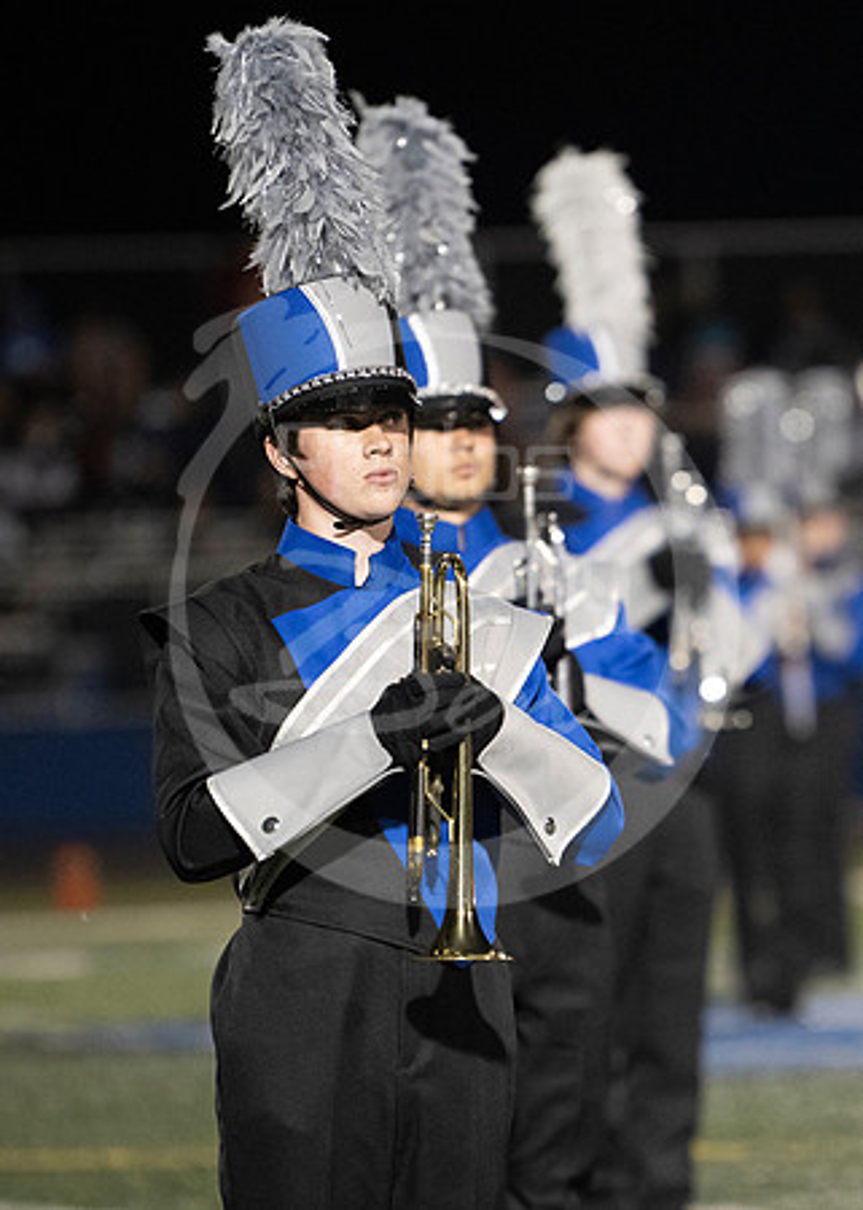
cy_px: 706
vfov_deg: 5.4
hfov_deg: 3.9
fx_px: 12785
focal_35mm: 372
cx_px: 691
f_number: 2.8
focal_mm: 185
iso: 4000
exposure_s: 1/640
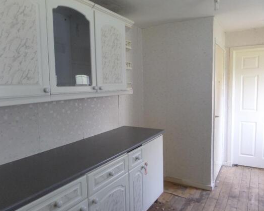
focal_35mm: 26
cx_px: 127
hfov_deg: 66.0
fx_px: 203
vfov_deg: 54.9
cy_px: 106
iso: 200
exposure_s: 1/20
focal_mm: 4
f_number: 3.2
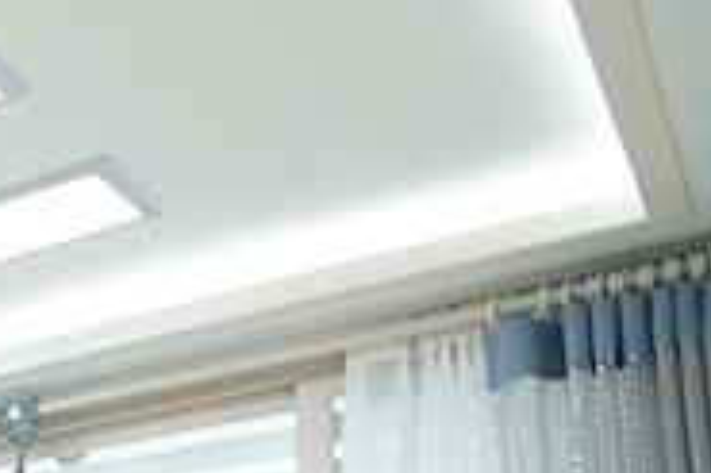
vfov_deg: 17.6
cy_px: 804
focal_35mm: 65
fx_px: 1283
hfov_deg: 20.9
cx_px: -576
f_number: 3.5
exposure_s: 1/200
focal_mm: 10
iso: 800
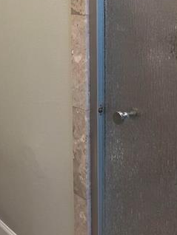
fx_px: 334
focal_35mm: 49
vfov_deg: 37.3
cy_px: 42
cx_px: 105
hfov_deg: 29.6
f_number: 1.9
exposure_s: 1/120
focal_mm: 2.2
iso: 250
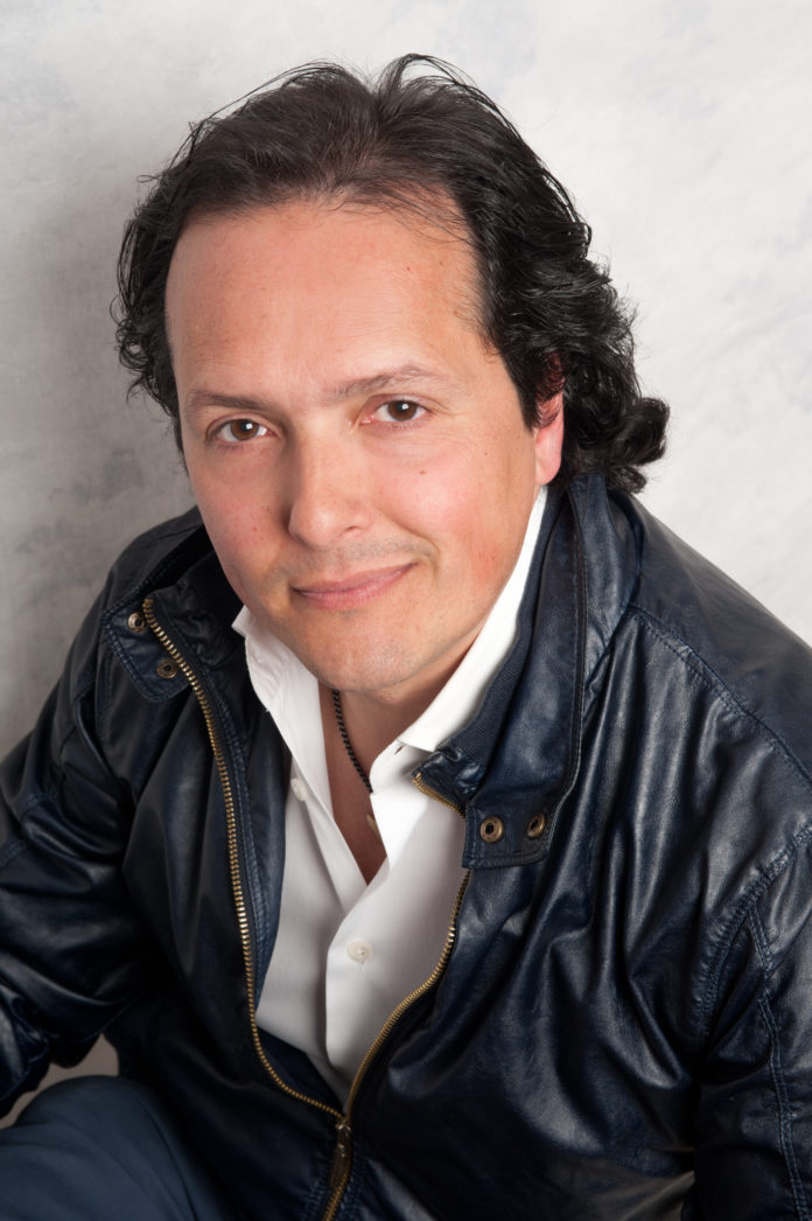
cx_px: 406
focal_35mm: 70
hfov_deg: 19.4
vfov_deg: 28.9
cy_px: 610
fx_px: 2371
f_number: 9
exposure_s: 1/200
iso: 200
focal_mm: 70
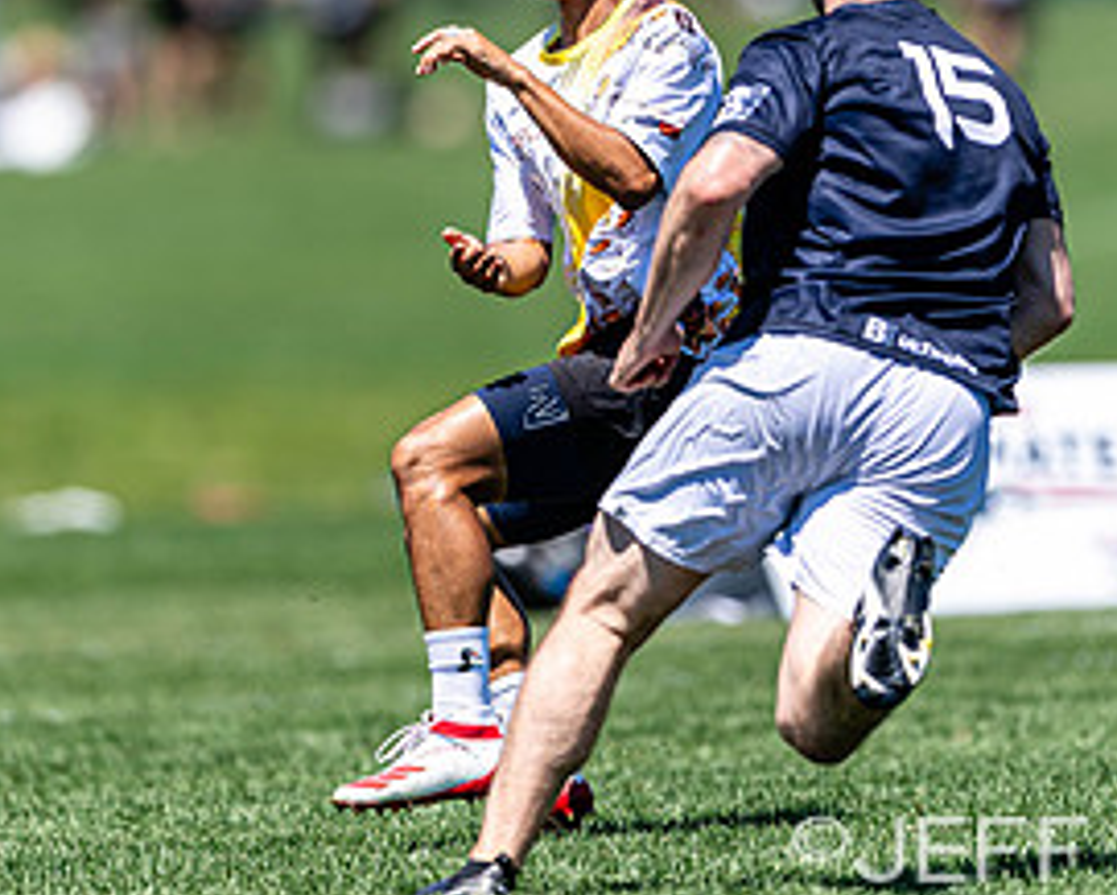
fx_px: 26589
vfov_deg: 1.9
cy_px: 221
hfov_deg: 2.4
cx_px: 519
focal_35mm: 804
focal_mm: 400
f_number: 2.8
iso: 100
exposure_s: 1/2000
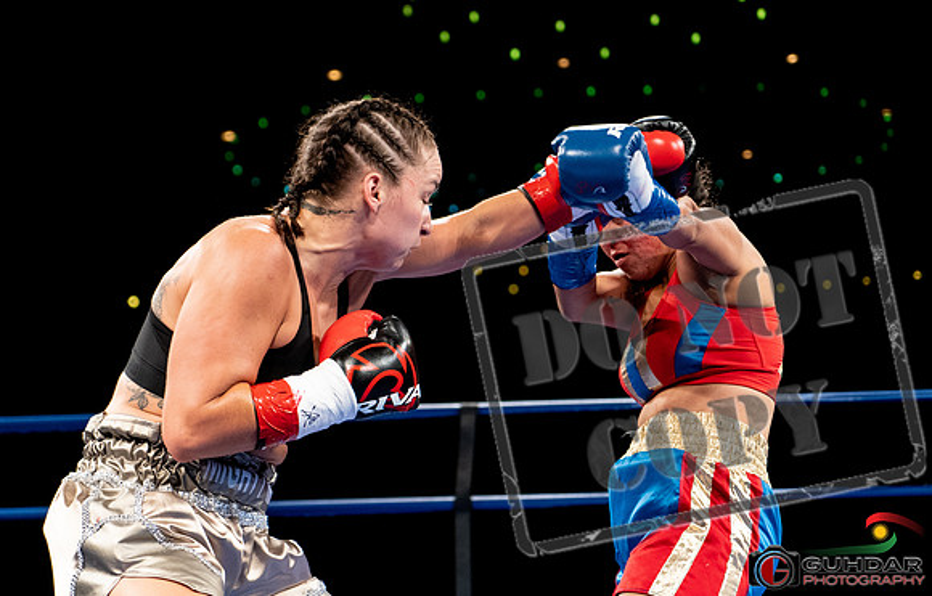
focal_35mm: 82
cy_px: 237
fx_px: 2091
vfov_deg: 16.2
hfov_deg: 25.1
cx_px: 449
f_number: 4
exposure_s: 1/800
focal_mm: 70
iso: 4000
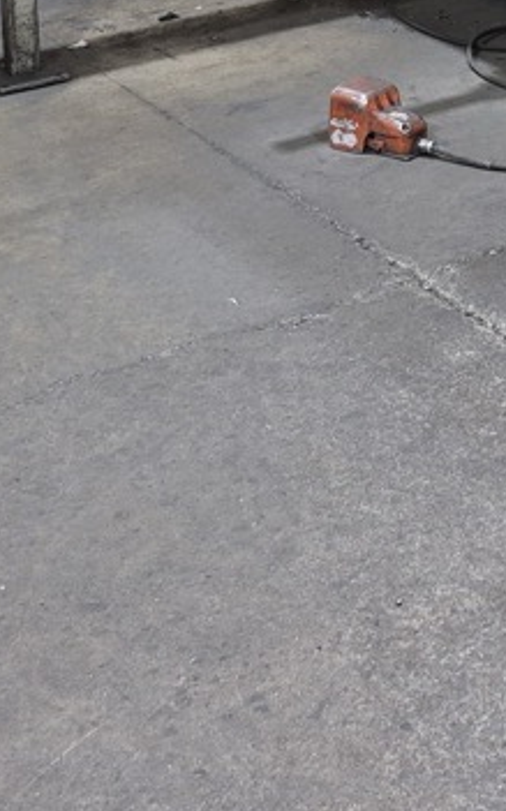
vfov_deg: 21.0
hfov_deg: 13.9
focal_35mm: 89
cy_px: -275
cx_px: 712
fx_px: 1966
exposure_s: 1/120
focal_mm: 5.4
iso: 200
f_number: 1.8
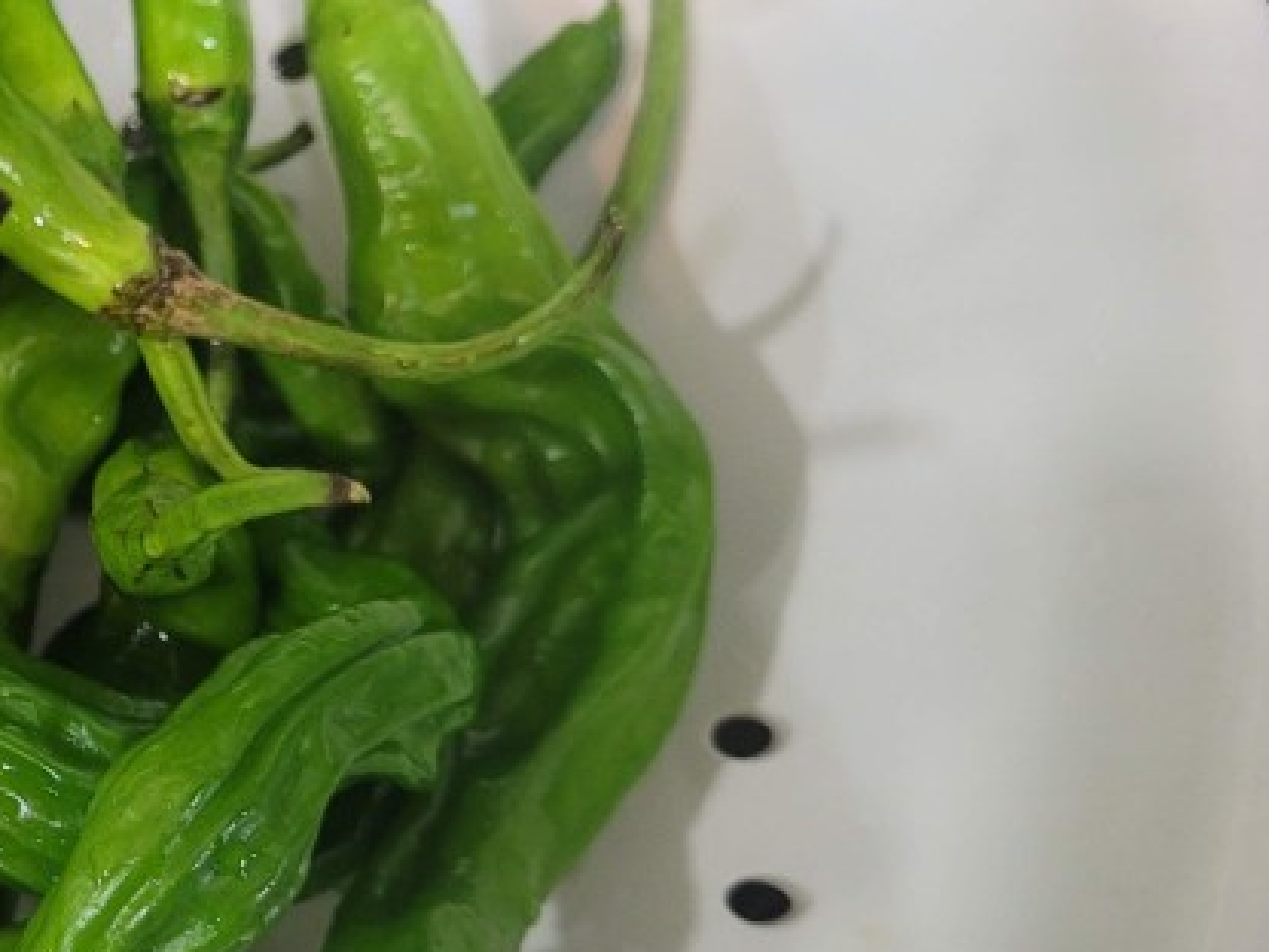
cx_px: -256
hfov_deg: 26.8
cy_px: 577
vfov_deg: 22.9
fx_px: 2346
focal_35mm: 64
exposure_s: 1/60
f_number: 1.8
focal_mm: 5.4
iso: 200
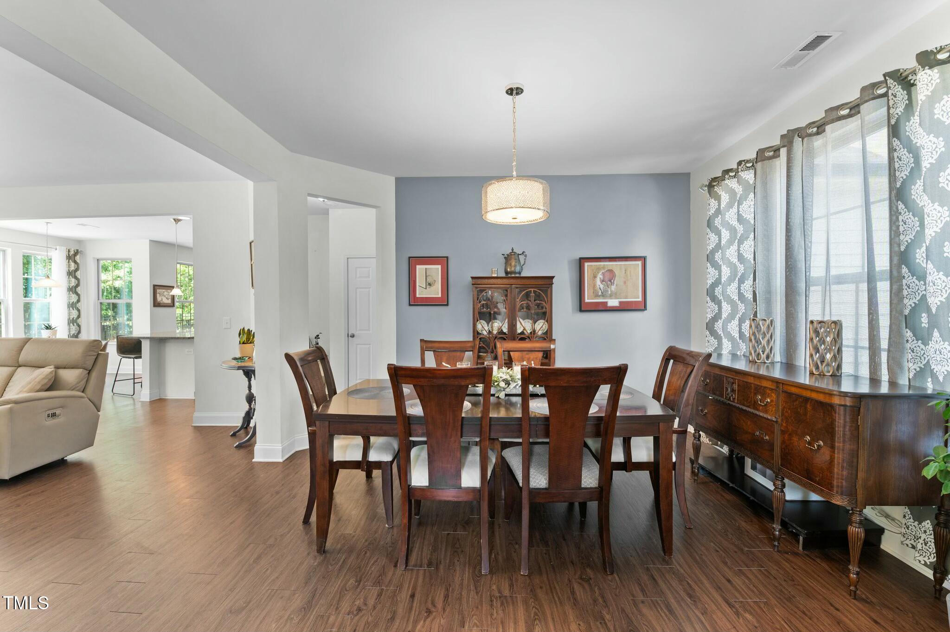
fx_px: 396
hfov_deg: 100.4
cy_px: 316
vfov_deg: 77.2
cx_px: 475
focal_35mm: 15
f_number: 6.3
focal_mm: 15
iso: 400
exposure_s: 1/4
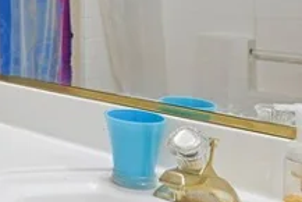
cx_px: -120
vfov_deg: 19.8
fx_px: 554
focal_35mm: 66
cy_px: -17
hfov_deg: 25.1
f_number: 9
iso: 64
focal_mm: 14
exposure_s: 1/8
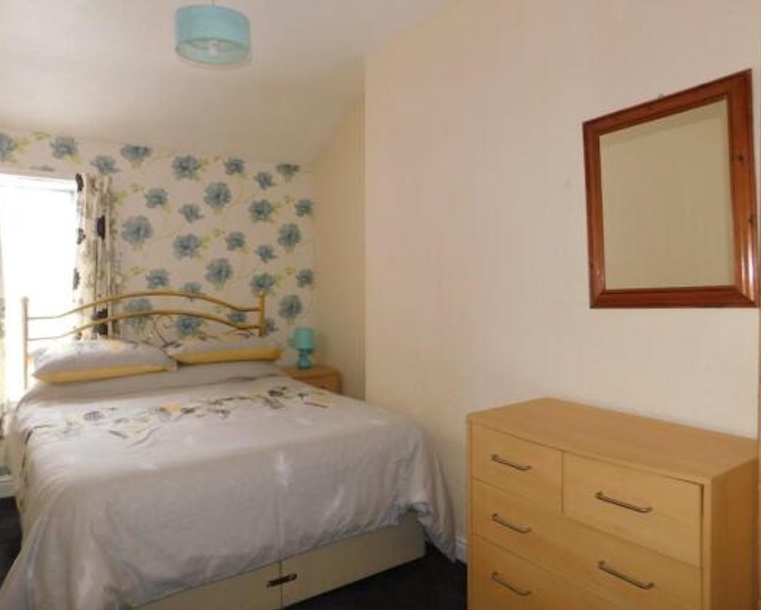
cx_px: 395
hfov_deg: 68.0
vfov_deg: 56.8
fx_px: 563
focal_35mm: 25
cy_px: 293
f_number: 3
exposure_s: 1/30
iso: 200
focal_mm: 4
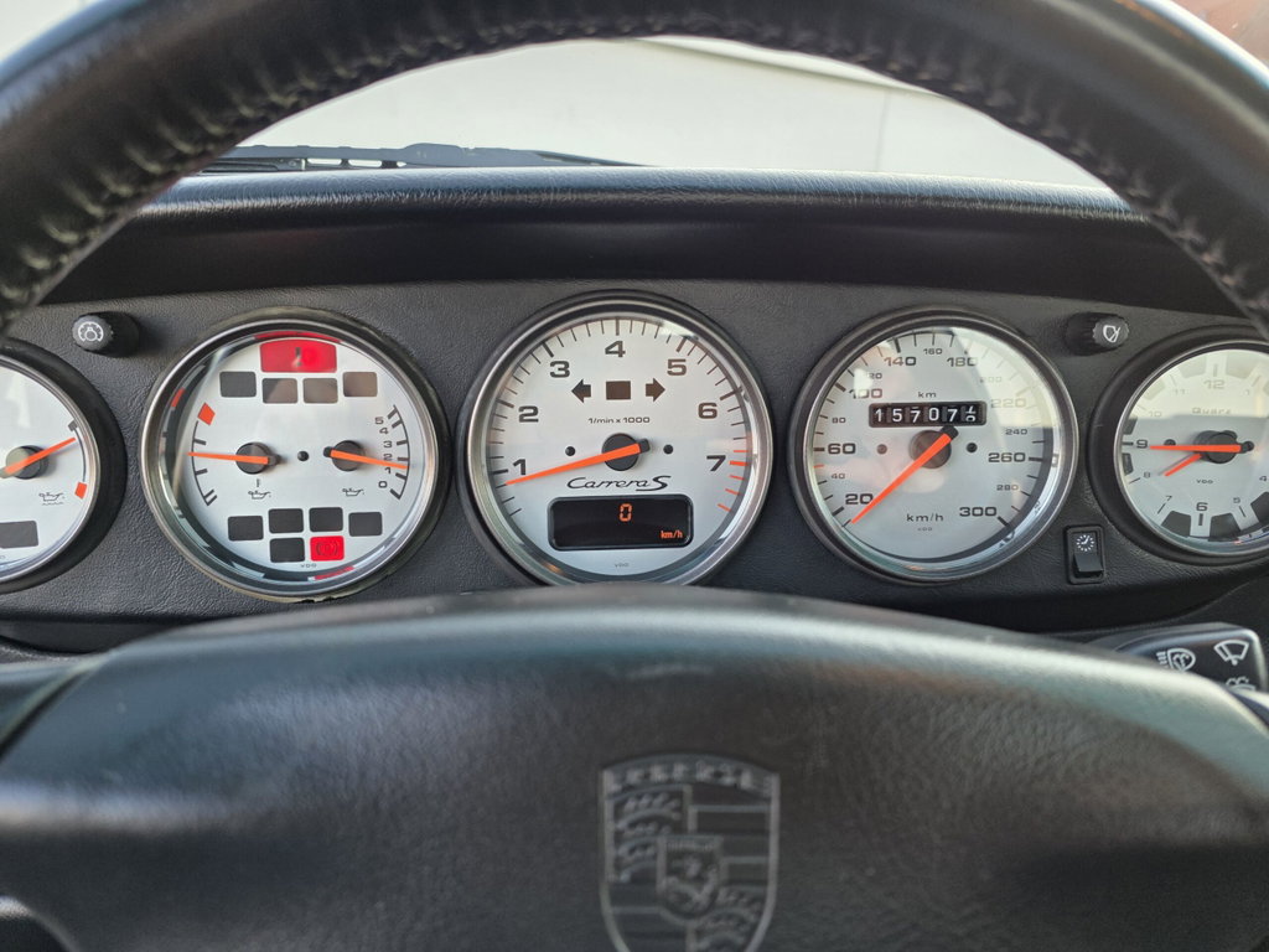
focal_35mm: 23
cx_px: 634
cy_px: 476
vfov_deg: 58.9
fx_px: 843
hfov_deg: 73.9
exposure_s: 1/180
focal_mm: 6.3
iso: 100
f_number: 1.7
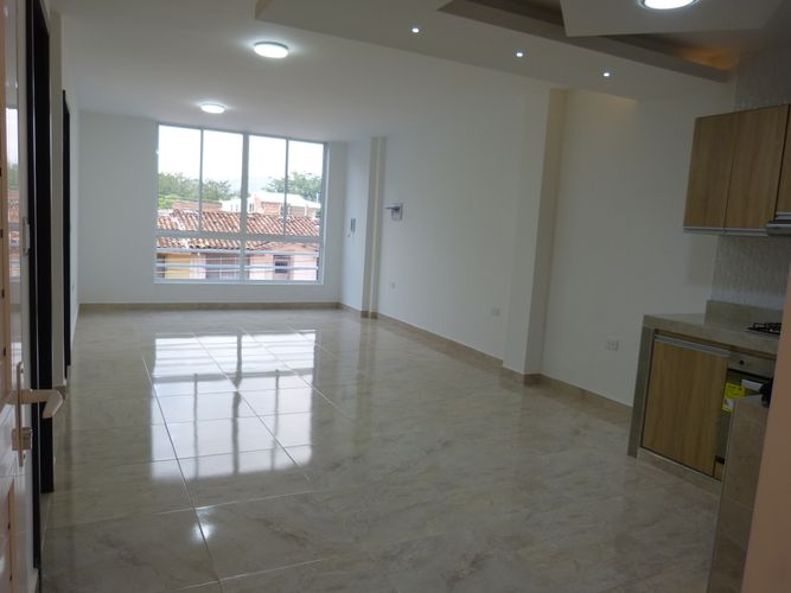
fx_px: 571
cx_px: 396
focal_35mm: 25
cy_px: 296
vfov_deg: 54.9
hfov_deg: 69.4
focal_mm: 4.5
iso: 100
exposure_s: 1/100
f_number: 2.8
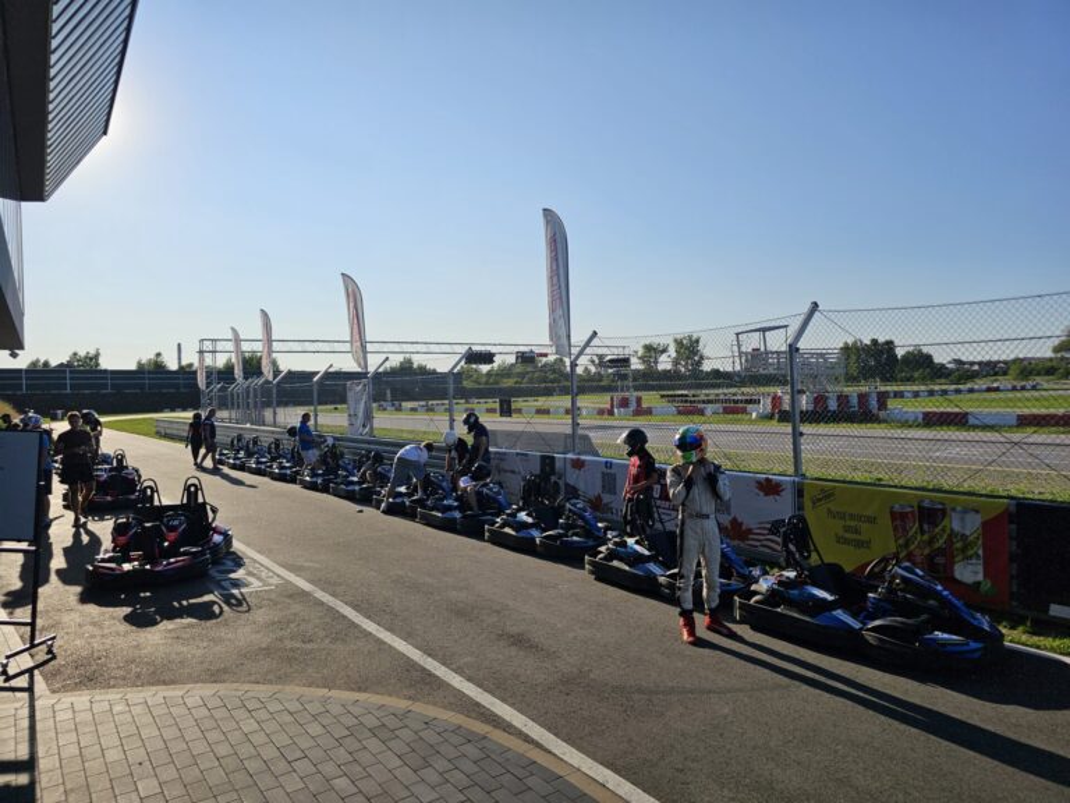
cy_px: 402
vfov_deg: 58.9
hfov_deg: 73.9
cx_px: 535
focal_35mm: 23
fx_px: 711
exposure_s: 1/1321
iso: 10
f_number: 1.7
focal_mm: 6.3
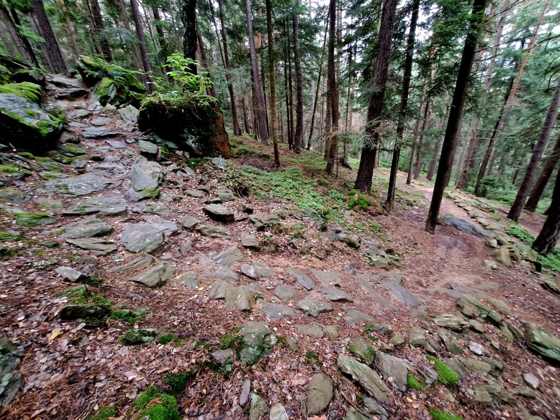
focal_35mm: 13
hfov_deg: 106.2
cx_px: 280
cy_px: 210
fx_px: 210
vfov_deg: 89.9
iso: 320
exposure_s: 1/25
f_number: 2.2
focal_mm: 1.42
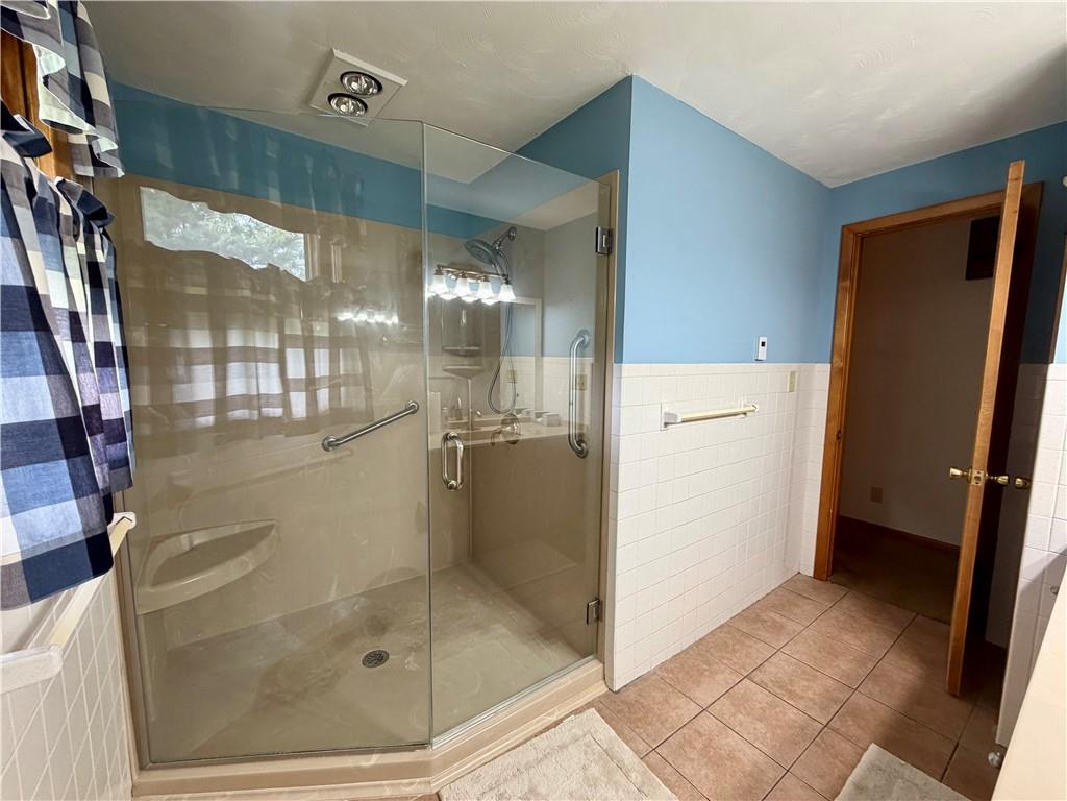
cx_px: 534
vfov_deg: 85.7
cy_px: 400
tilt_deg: -5.8
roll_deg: -0.3
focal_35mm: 14
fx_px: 432
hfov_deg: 102.1
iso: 250
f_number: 2.2
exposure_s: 1/120
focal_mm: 2.22
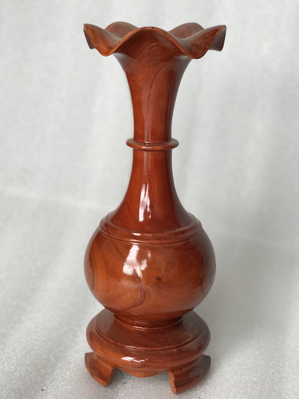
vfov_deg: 33.8
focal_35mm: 57
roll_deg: -0.9
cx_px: 150
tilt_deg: -15.8
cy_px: 200
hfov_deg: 25.7
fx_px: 656
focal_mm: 6.6
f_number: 2.8
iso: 40
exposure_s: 1/50
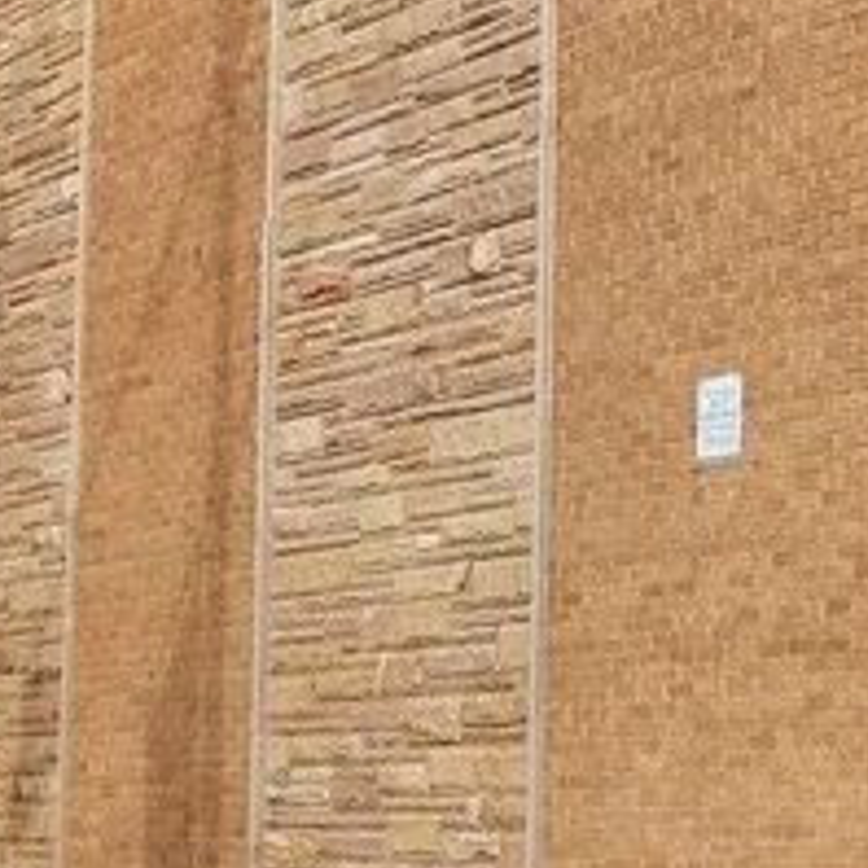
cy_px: 351
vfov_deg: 16.6
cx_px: 1412
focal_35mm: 105
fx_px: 2979
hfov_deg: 15.0
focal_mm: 6.4
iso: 12
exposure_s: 1/803
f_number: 1.8
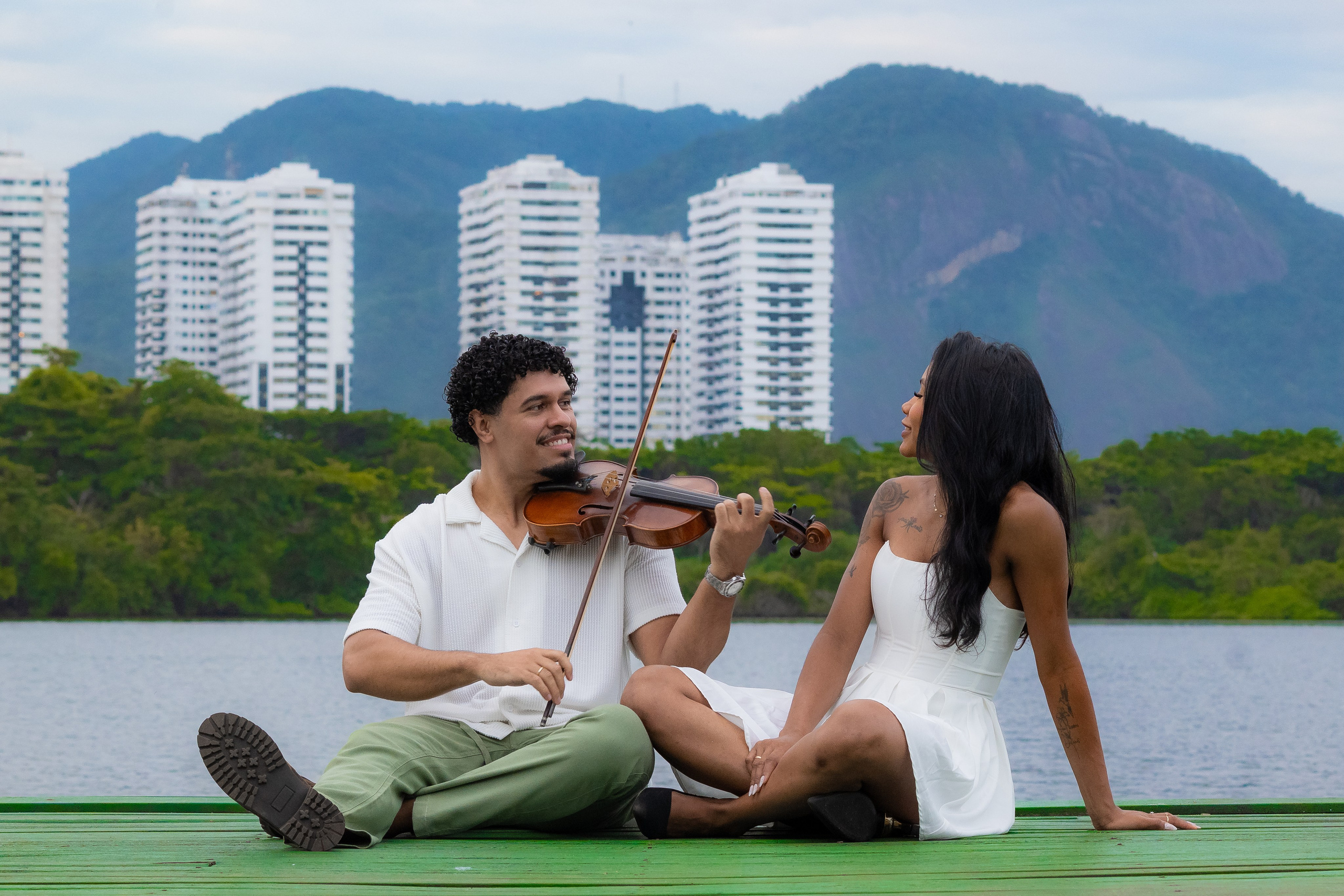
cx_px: 672
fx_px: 4910
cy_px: 448
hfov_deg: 15.6
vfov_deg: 10.4
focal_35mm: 132
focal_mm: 85
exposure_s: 1/100
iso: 1250
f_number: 8
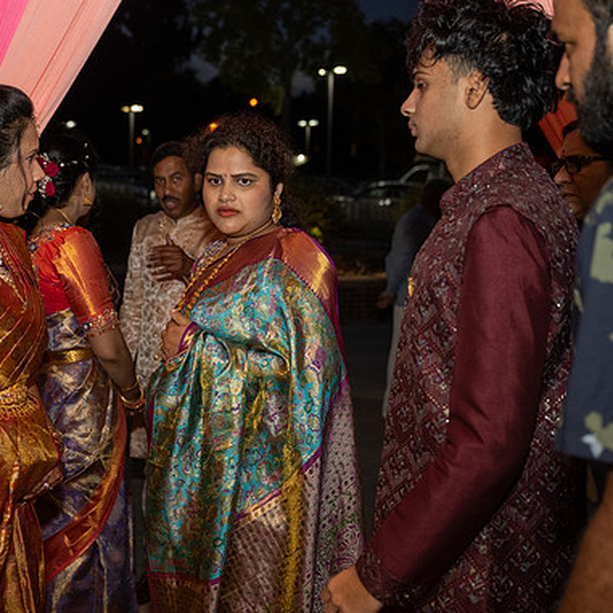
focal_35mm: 48
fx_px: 962
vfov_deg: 35.4
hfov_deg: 35.1
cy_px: 310
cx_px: 211
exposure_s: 1/160
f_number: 3.2
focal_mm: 37
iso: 1250
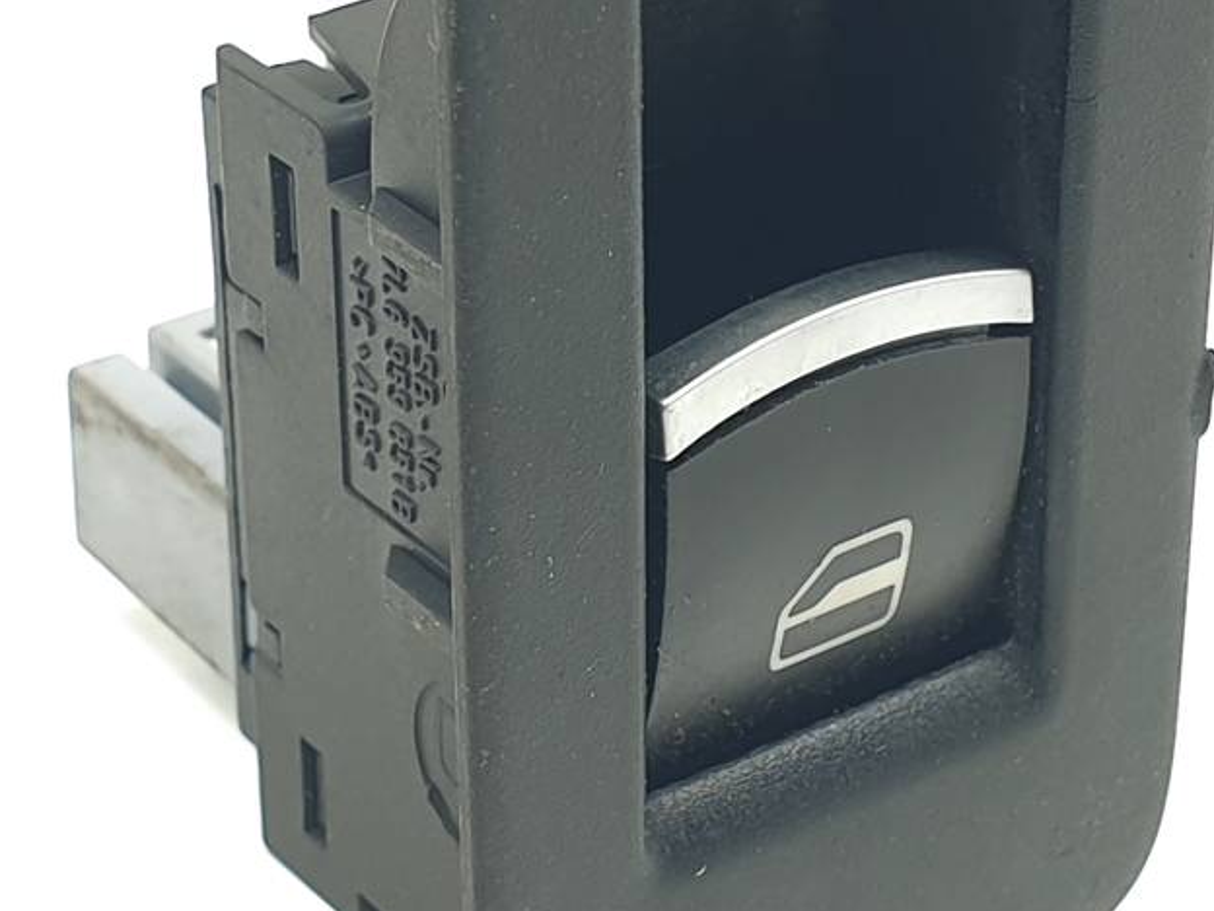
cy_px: 300
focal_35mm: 60
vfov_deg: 24.3
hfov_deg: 32.0
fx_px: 2104
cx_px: 784
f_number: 2.4
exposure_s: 1/100
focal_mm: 4.3
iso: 50
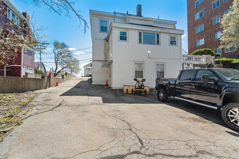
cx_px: 120
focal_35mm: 16
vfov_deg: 73.8
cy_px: 80
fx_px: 106
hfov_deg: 96.7
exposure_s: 1/20
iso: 100
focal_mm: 16
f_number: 9
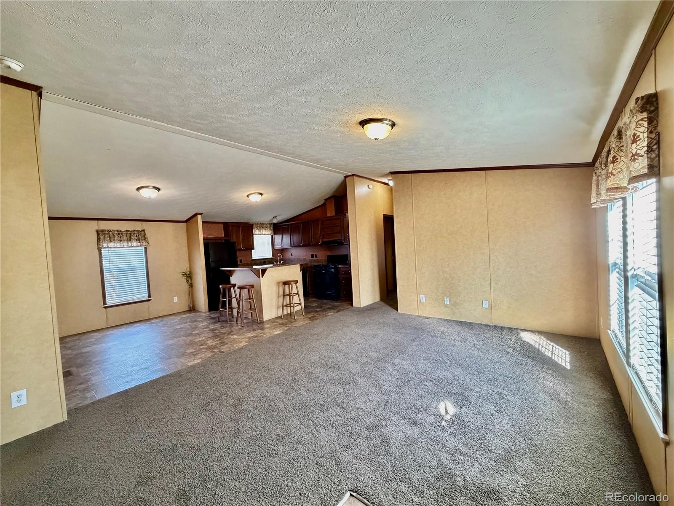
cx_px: 337
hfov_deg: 102.1
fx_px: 273
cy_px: 253
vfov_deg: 85.7
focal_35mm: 14
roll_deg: +3.2
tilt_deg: -1.5
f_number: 2.2
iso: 640
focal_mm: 2.22
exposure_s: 1/60
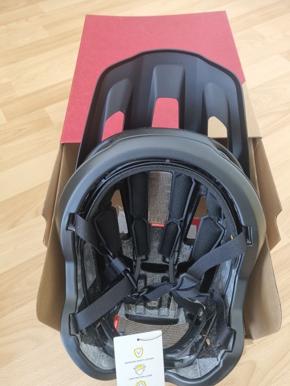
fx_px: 290
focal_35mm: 26
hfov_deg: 53.1
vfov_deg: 67.3
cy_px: 193
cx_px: 145
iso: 200
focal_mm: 5.4
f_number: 1.8
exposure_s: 1/50
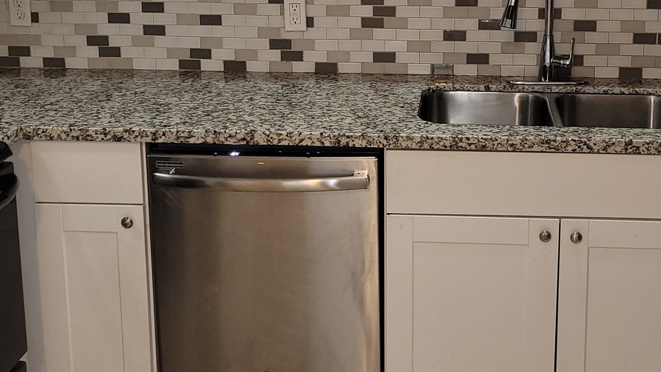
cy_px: 35
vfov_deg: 21.7
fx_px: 946
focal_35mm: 54
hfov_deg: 38.1
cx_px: 442
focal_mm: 5.4
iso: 100
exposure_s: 1/30
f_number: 1.8
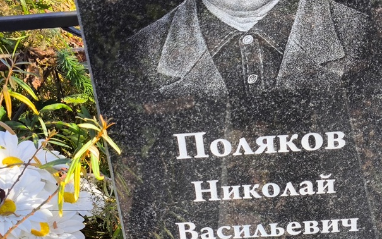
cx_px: 229
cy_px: 147
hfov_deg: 29.3
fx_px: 729
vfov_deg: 18.6
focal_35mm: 70
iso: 50
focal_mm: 4.71
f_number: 1.7
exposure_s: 1/470
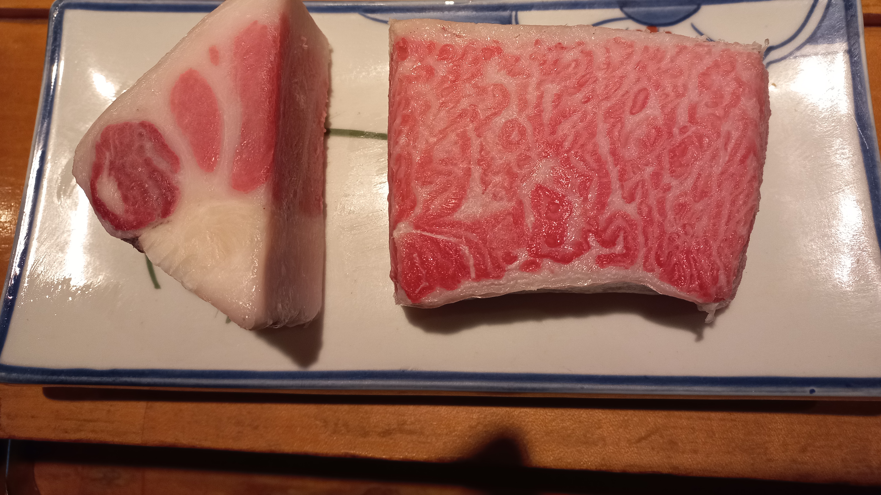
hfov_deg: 67.9
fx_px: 654
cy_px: 160
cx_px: 446
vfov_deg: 40.9
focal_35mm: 28
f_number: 1.8
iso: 200
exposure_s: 1/60
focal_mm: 4.6
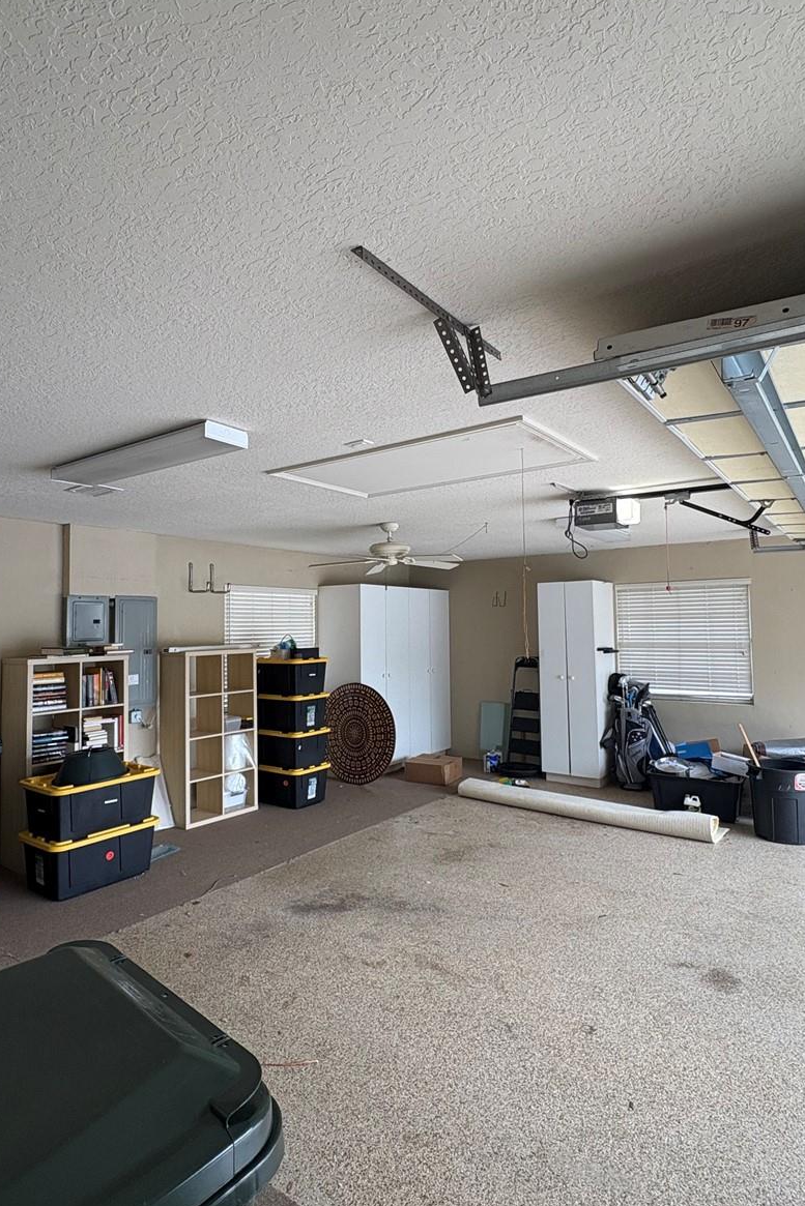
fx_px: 671
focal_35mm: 20
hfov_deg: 61.9
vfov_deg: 84.0
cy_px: 591
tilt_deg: +2.4
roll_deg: +1.6
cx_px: 383
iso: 40
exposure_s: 1/99
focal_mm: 2.22
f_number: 2.2
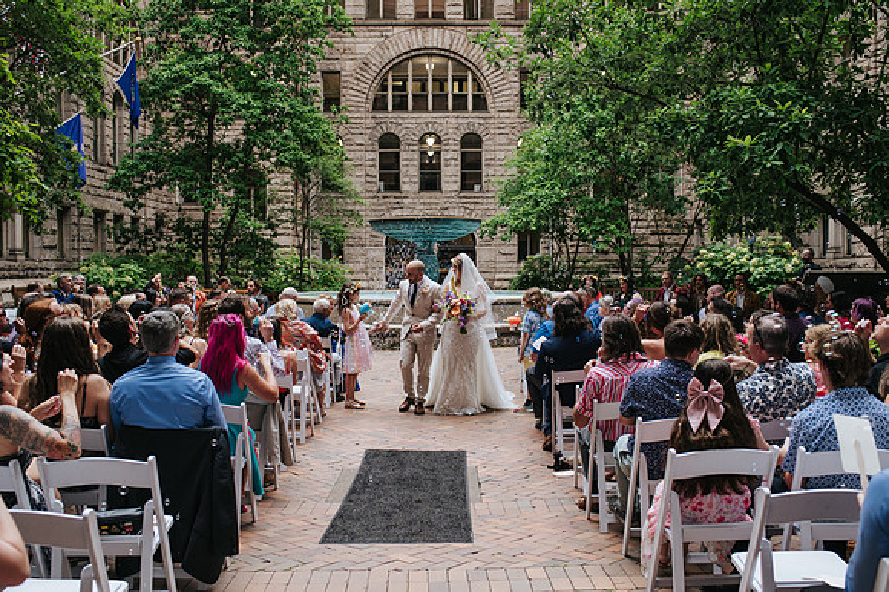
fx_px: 967
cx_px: 456
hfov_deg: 49.4
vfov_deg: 34.0
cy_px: 298
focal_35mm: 39
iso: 800
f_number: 4
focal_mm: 35
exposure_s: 1/400
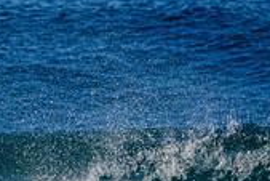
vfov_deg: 0.5
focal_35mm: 2571
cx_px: -58
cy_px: 254
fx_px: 19299
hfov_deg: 0.8
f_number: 5.6
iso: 220
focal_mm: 500
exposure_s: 1/2000
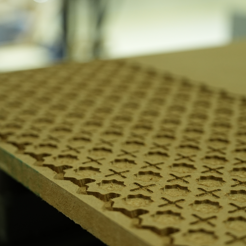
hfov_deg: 20.2
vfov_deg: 20.2
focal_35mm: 86
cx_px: 119
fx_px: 691
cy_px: 123
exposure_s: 1/100
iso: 2500
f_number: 4
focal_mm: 67
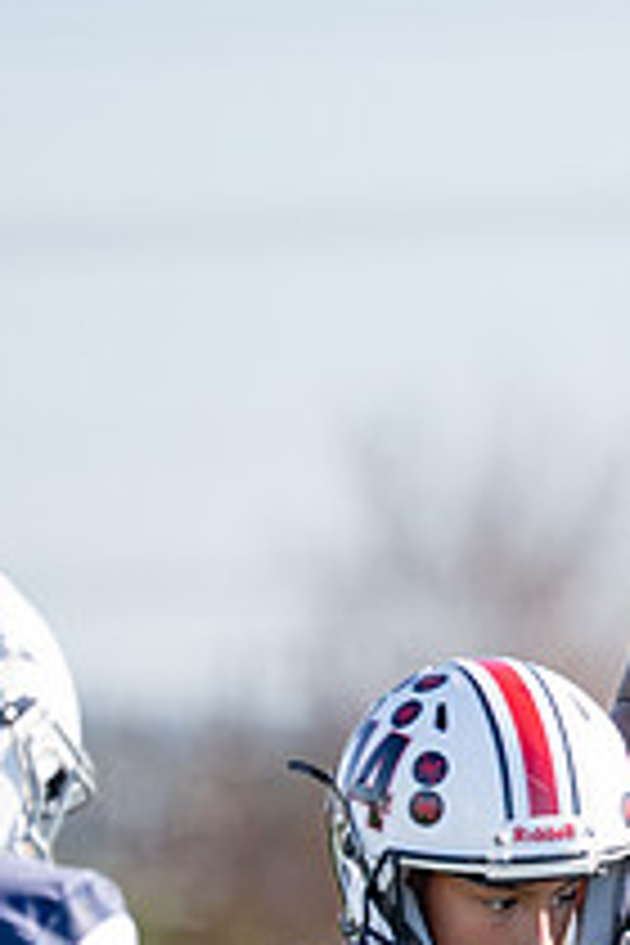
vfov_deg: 3.2
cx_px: 972
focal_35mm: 639
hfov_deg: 2.1
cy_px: 541
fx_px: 16772
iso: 320
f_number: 2.8
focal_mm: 182
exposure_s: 1/4000
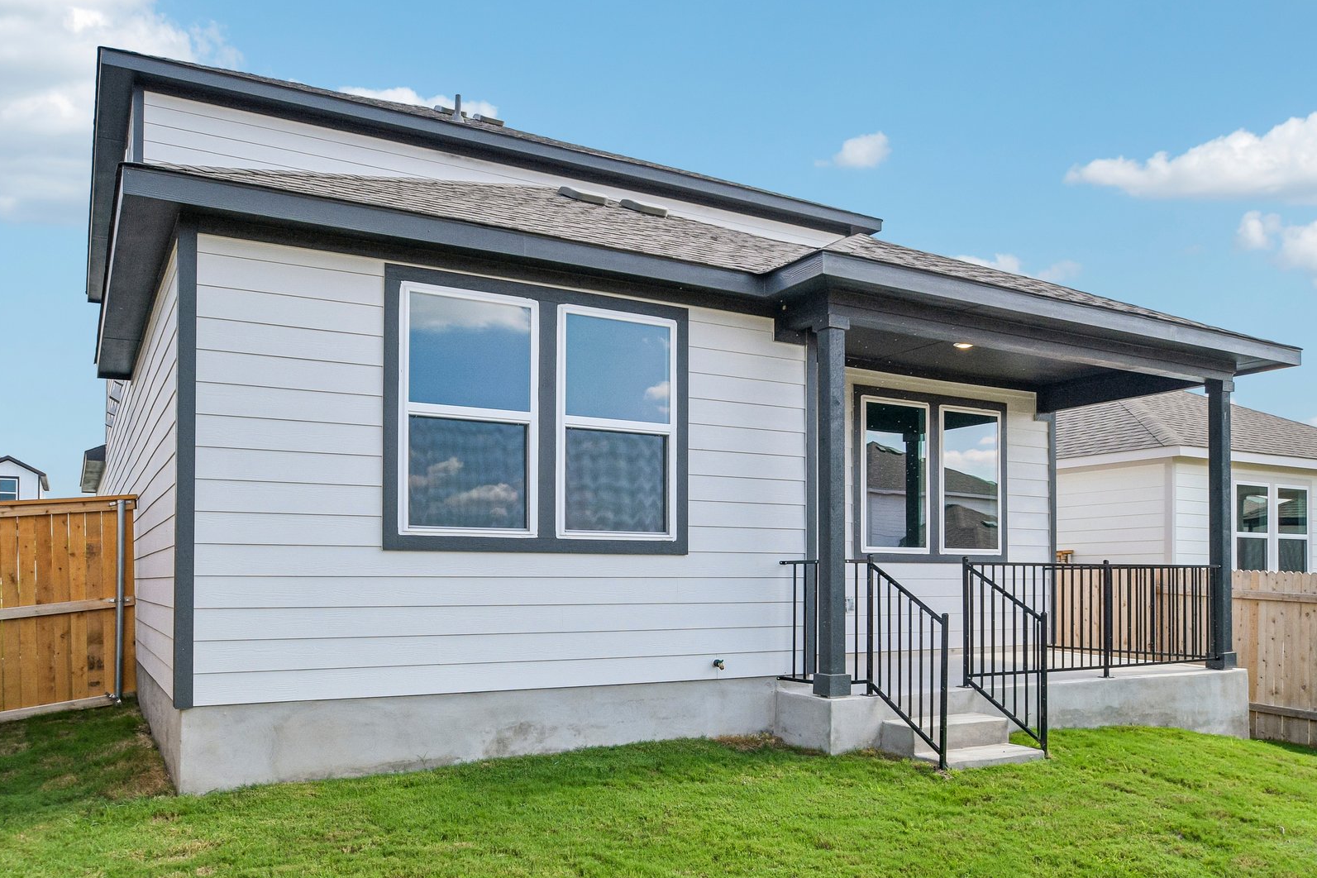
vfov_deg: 47.6
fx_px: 988
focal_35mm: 27
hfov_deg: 67.4
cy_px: 536
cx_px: 629
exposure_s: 1/400
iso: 400
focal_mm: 14
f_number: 8
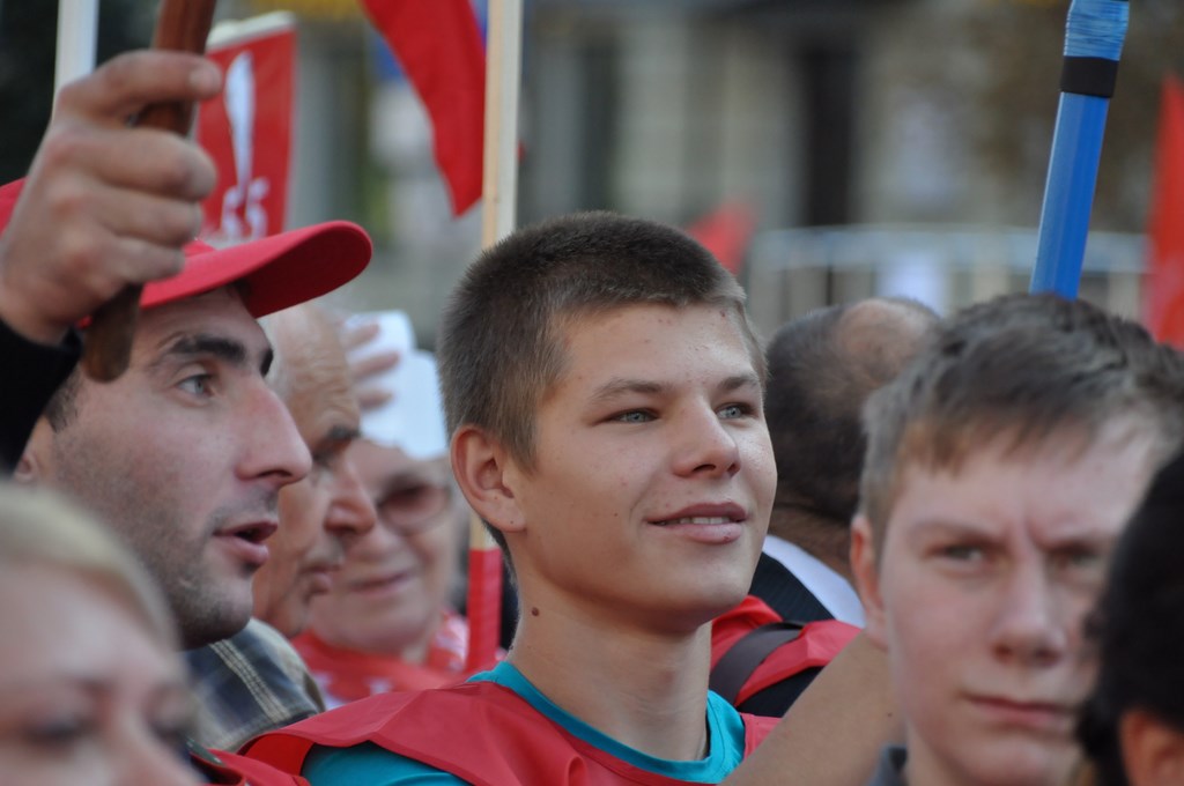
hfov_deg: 5.5
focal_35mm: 375
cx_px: 592
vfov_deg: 3.7
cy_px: 393
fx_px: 12318
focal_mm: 250
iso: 1000
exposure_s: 1/1000
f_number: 6.3
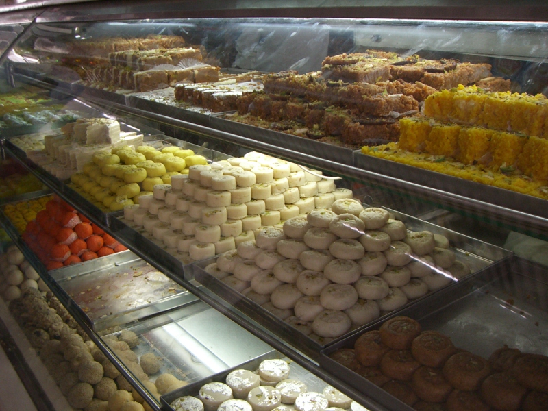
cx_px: 274
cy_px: 206
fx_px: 602
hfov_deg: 49.0
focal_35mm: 38
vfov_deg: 37.7
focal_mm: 6.2
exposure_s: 1/125
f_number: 2.7
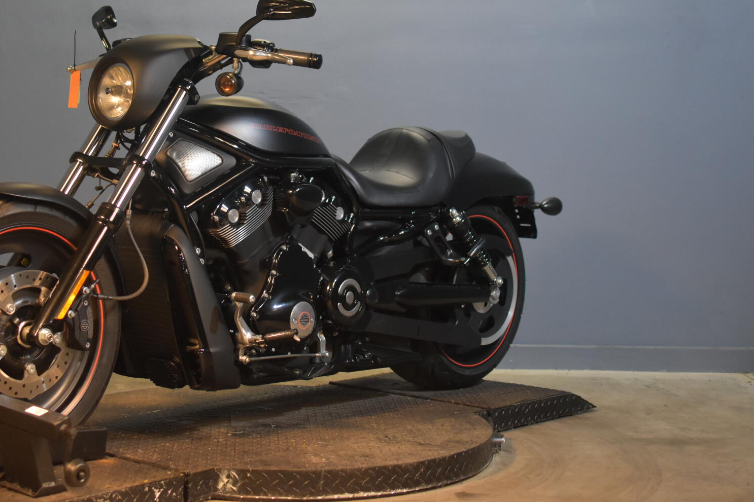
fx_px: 1480
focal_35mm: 71
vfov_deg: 19.2
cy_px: 179
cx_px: 259
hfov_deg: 28.4
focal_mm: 35
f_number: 2.8
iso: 1600
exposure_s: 1/60
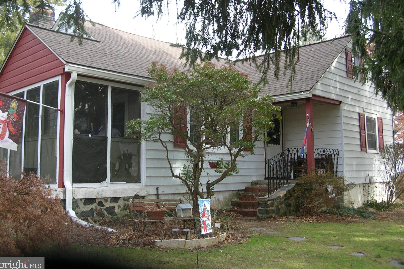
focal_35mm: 38
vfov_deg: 35.0
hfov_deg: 50.7
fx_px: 426
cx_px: 200
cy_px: 120
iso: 50
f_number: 2.7
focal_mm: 6
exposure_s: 1/95.4
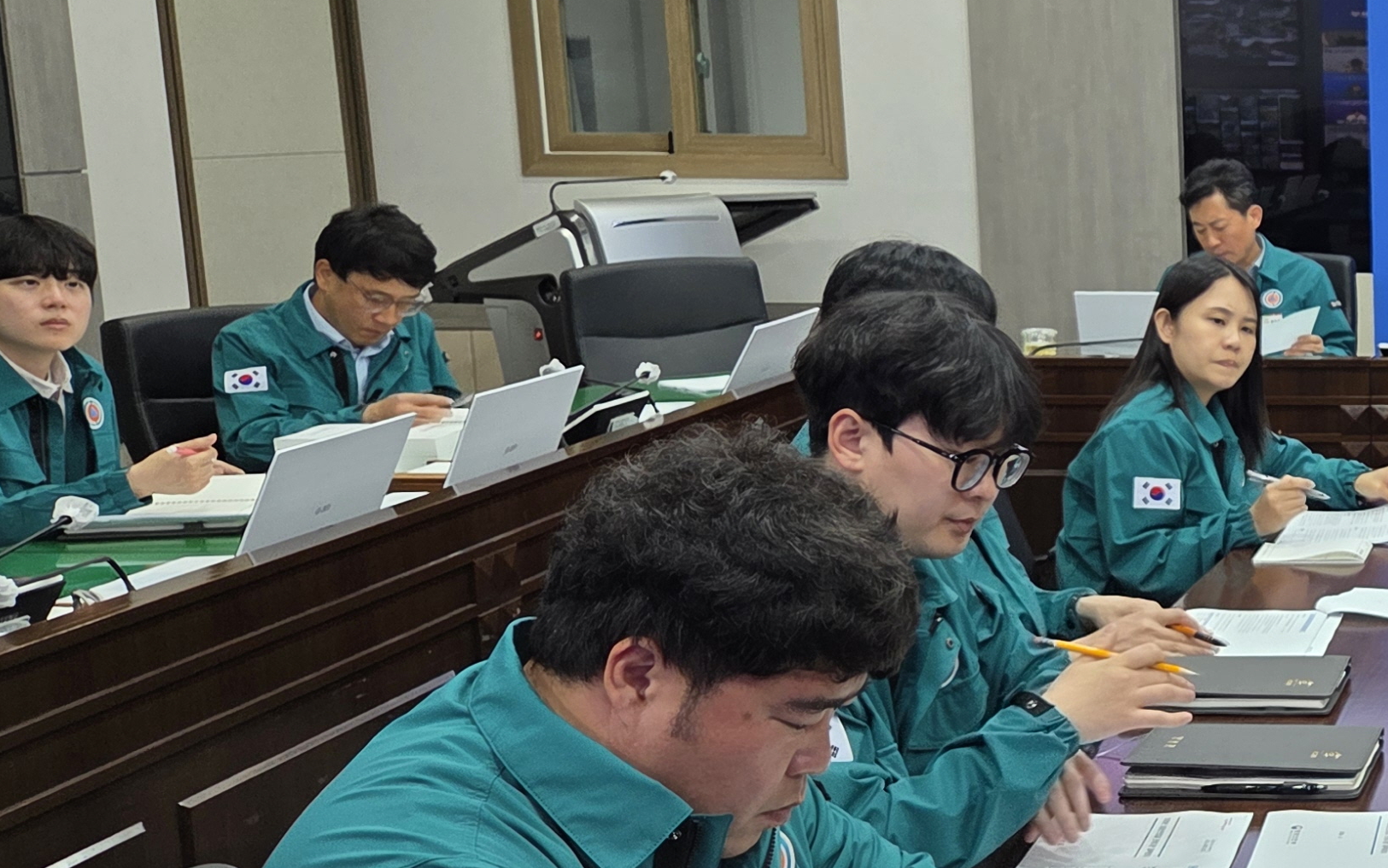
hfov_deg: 29.1
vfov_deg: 21.6
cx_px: 1693
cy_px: 449
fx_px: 2270
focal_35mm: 60
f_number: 1.8
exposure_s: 1/120
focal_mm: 5.4
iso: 100
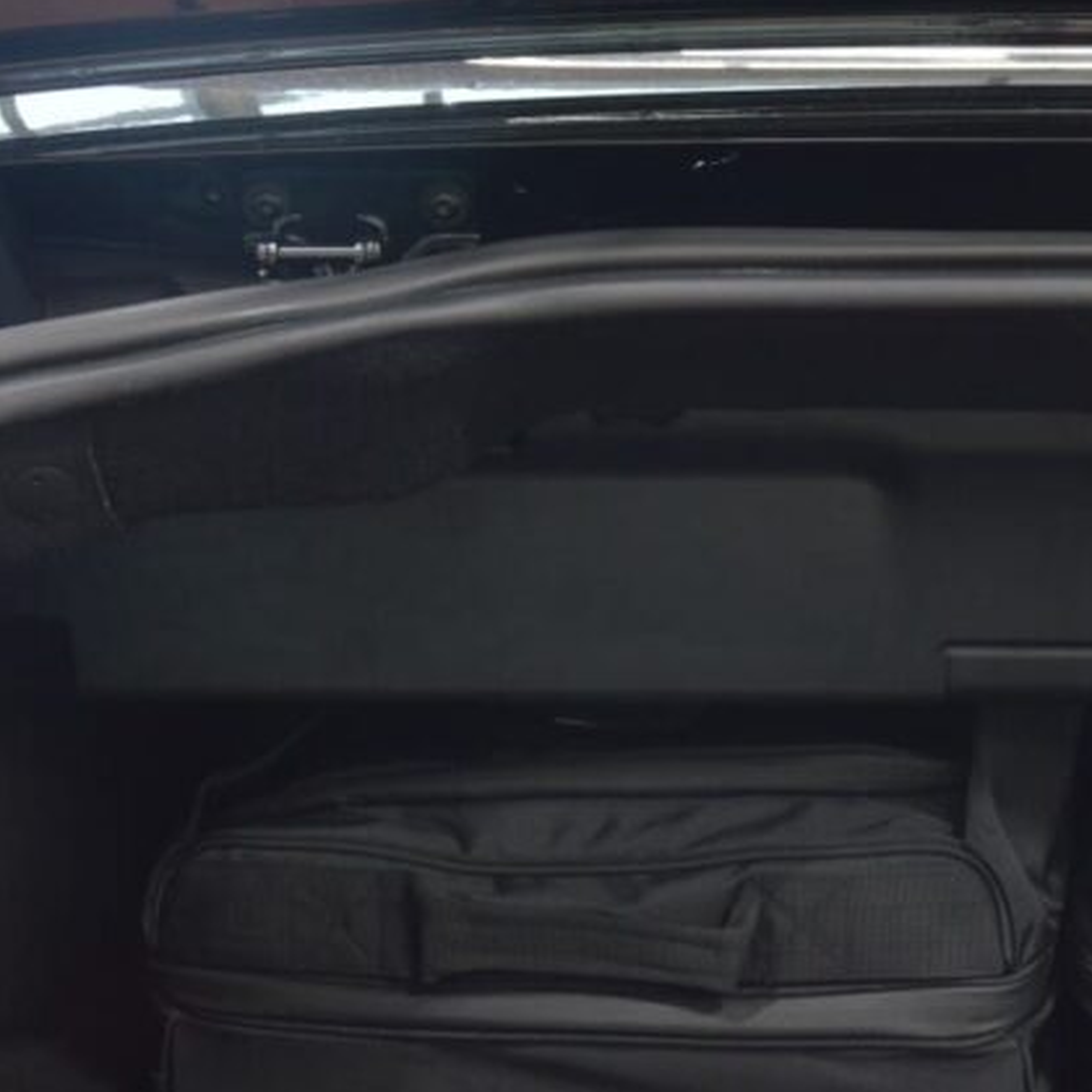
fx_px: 3256
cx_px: 1097
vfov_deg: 18.7
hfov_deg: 18.5
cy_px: 985
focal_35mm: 91
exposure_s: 2
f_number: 11
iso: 200
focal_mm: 25
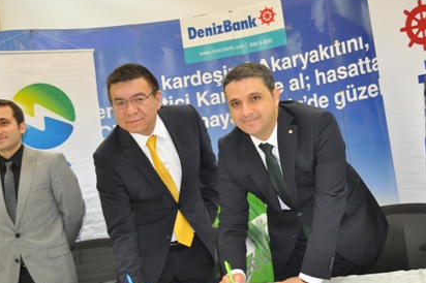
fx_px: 598
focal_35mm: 51
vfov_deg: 26.7
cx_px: 229
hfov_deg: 39.2
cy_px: 138
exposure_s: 1/60
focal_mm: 31
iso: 800
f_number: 4.2
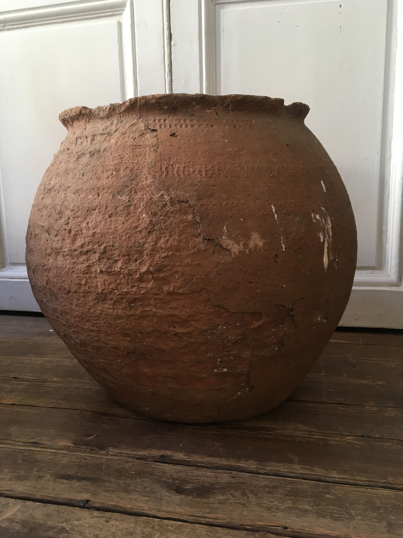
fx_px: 450
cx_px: 202
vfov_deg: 61.7
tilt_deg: -10.6
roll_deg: +0.3
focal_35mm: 29
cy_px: 269
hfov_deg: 48.2
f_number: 2.2
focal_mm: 4.15
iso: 80
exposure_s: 1/33
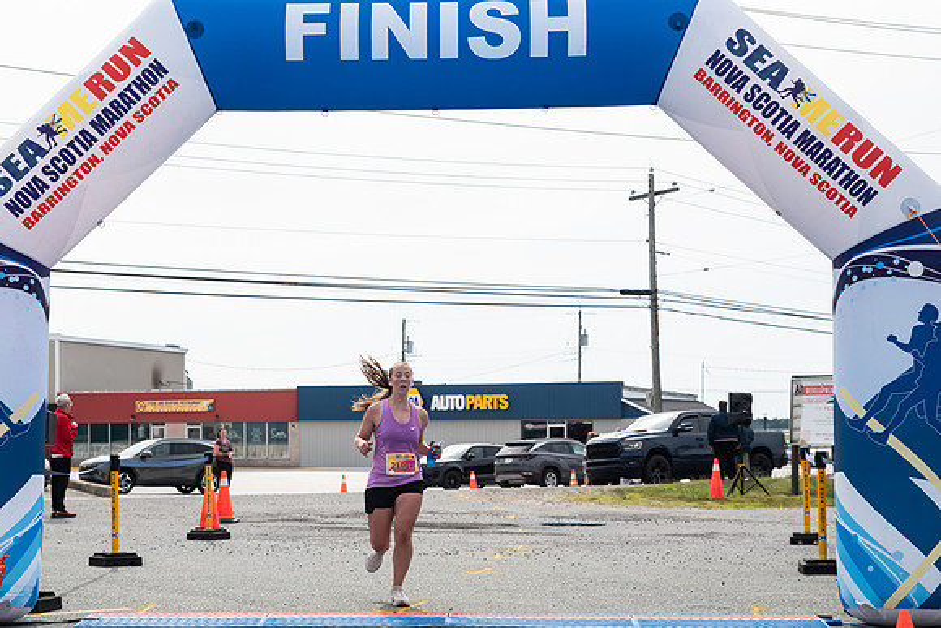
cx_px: 383
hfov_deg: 30.0
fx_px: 1755
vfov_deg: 20.2
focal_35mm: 67
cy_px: 405
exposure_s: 1/3200
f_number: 4
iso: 800
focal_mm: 52
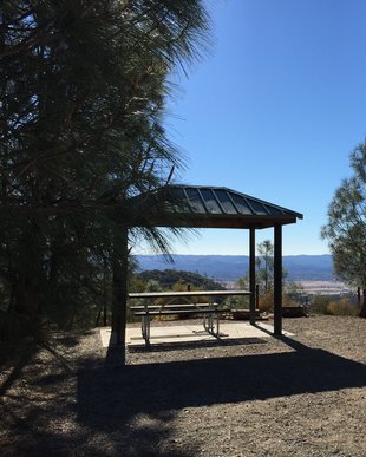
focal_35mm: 39
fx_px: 528
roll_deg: -0.6
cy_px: 226
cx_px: 296
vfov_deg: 46.8
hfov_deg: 36.9
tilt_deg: +3.5
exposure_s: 1/2639
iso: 32
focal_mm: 4.15
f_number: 2.2
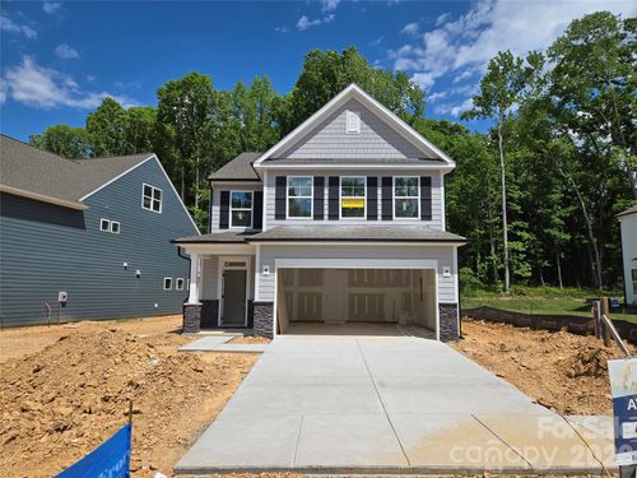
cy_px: 239
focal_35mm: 23
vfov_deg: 58.9
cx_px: 318
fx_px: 423
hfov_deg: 73.9
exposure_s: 1/2828
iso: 25
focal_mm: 5.4
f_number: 1.8
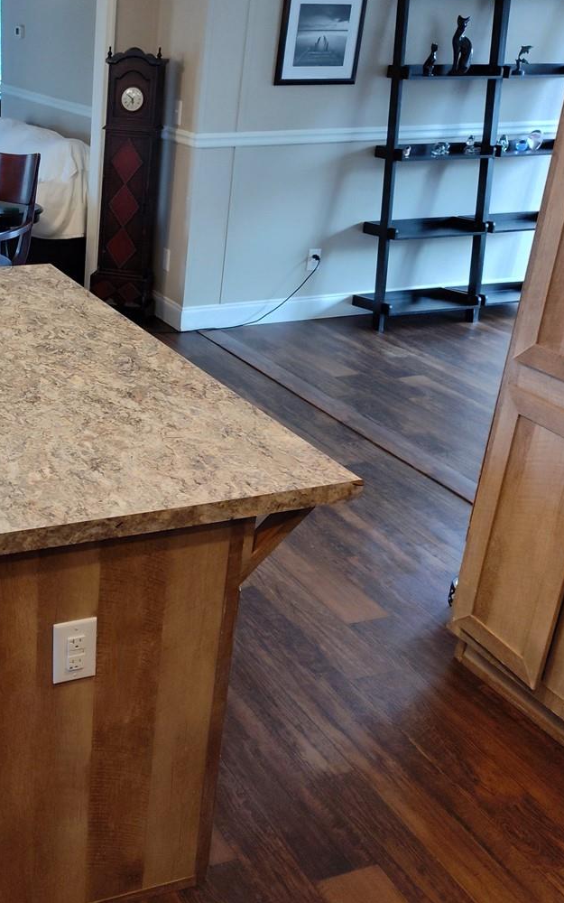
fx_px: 959
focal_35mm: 39
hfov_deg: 30.6
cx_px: 12
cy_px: 434
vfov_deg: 50.4
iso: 1025
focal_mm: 5.56
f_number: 1.8
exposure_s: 1/120
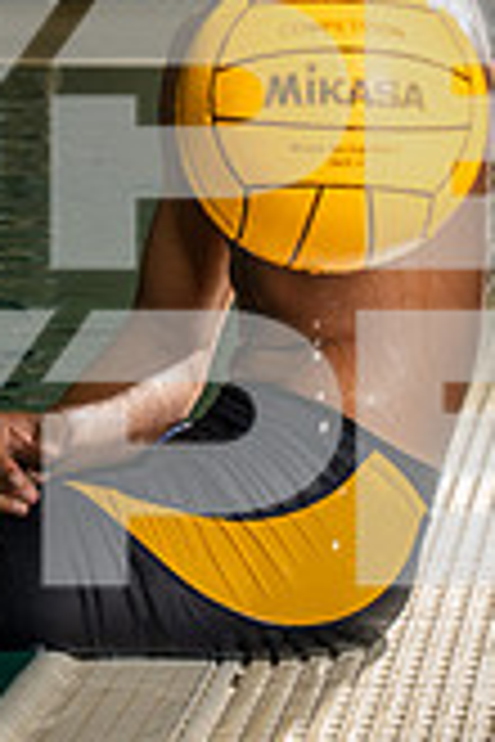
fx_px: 3939
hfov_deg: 7.2
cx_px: 0
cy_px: 135
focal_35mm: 191
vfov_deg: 10.7
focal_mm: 70
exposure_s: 1/250
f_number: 5.6
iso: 640
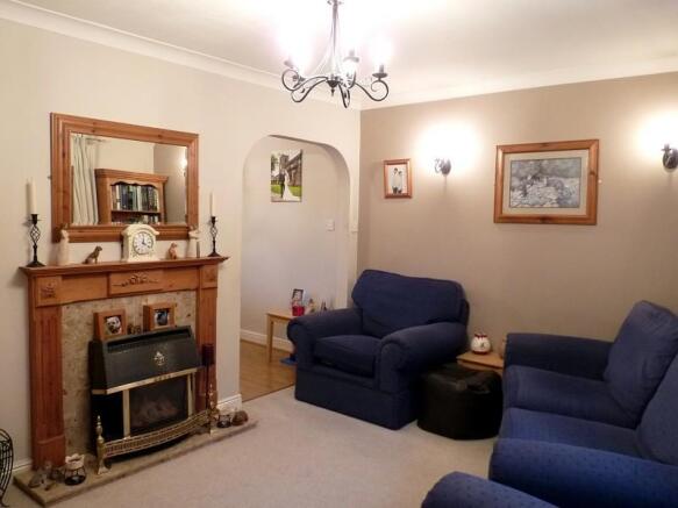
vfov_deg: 51.3
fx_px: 529
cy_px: 254
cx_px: 339
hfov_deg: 65.3
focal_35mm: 27
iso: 400
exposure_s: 1/13
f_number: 2.8
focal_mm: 4.8
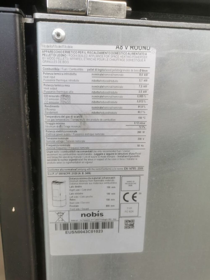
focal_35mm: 27
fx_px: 218
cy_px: 140
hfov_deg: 51.4
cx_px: 105
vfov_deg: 65.3
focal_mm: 5.58
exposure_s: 1/209
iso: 50
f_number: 1.8
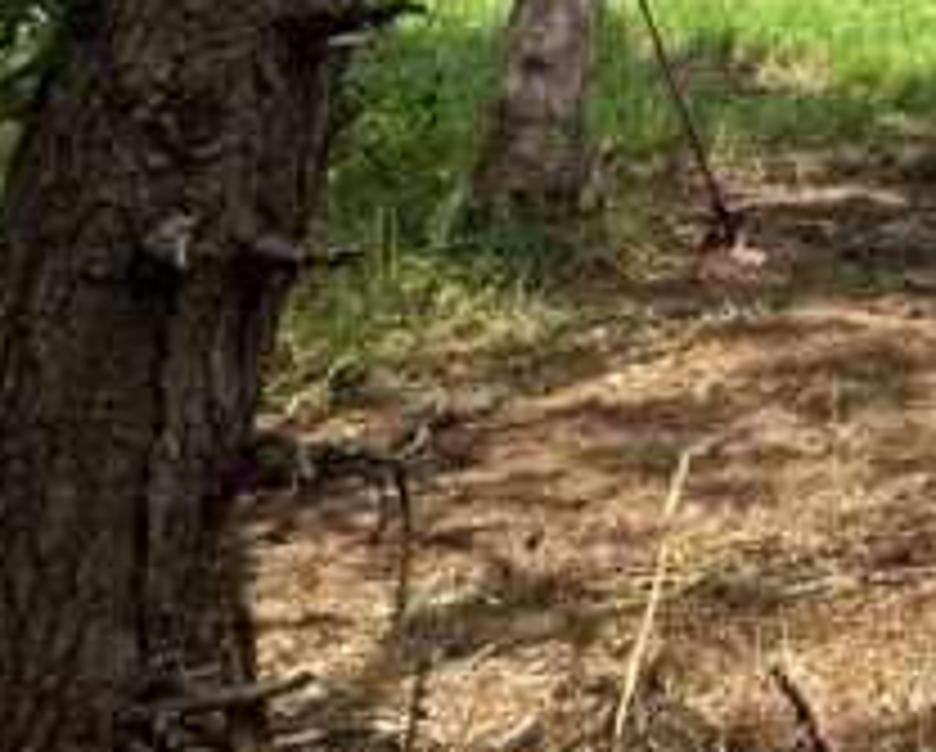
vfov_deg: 18.0
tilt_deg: +13.9
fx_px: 1942
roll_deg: +0.8
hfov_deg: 20.2
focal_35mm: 70
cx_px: 1649
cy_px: -549
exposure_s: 1/1006
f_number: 2.2
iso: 40
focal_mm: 2.22
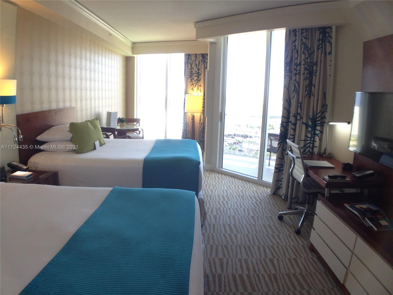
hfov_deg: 55.4
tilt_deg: -9.5
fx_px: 375
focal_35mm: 33
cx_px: 196
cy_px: 148
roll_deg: -1.6
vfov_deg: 42.9
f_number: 2.4
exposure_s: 1/30
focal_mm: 4.12
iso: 50
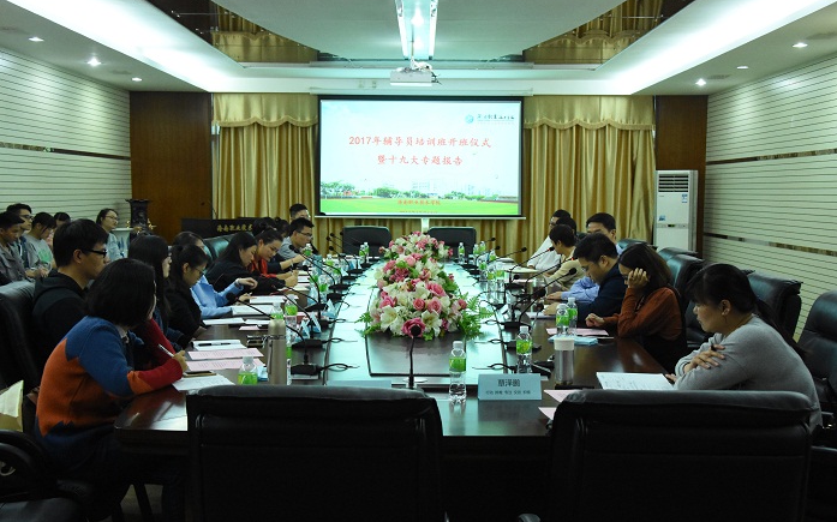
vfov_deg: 29.8
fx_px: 980
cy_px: 276
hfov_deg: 46.2
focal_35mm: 43
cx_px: 418
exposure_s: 1/100
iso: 5000
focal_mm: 28
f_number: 5.6
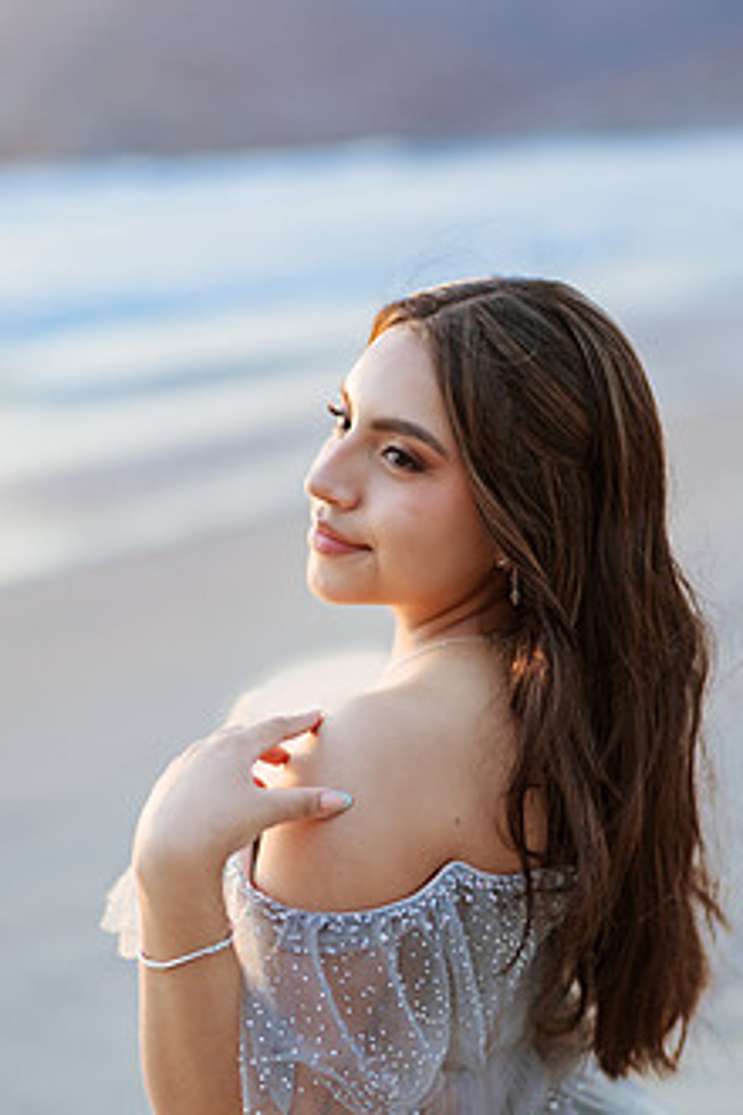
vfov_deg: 25.6
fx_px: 2446
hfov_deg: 17.3
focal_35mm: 79
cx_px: 439
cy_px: 659
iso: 100
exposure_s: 1/250
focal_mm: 58
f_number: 1.4
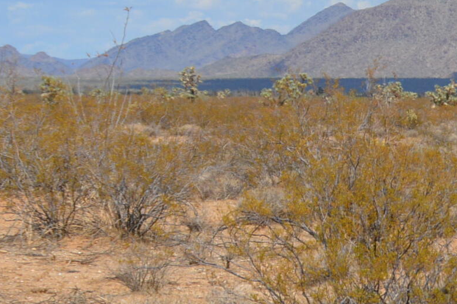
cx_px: 787
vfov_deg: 4.3
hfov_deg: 6.4
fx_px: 4009
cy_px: 206
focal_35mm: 316
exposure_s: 1/1600
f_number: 7.1
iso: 400
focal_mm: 55
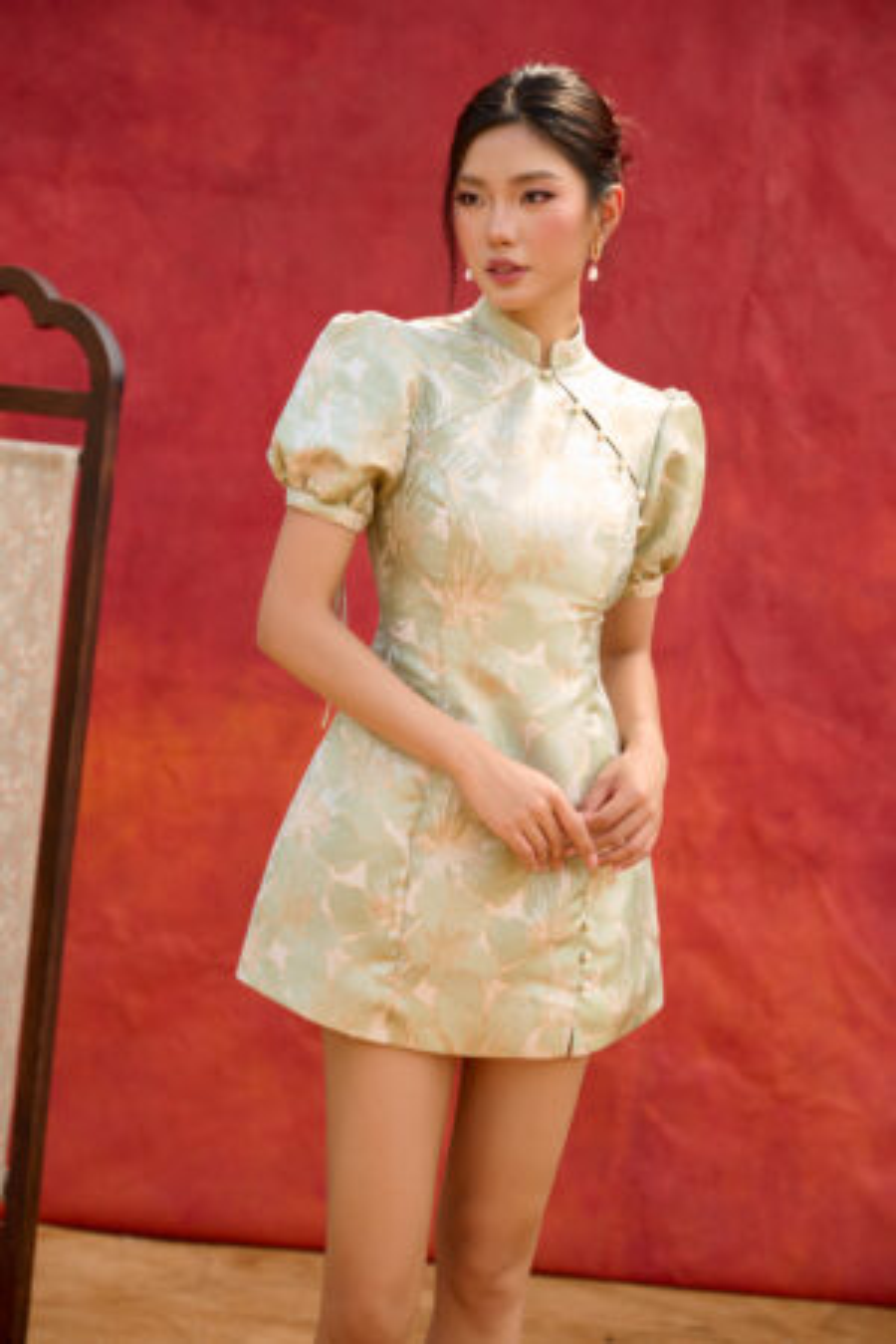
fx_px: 2613
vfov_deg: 28.8
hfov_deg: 19.5
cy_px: 672
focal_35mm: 70
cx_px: 448
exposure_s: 1/160
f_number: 2.8
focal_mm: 70
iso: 32
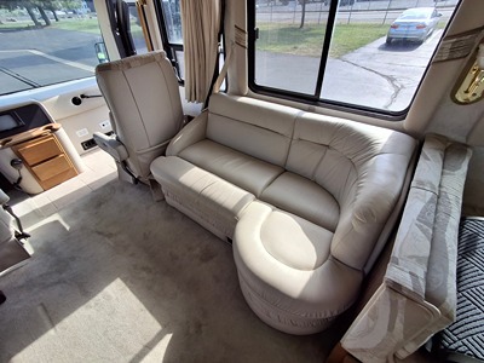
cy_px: 182
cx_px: 242
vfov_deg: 78.1
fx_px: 224
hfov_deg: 94.5
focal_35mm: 16
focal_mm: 1.64
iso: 40
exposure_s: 1/348
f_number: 2.2
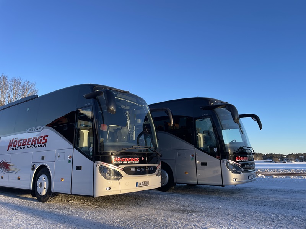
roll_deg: +0.6
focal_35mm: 26
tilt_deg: +11.5
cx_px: 153
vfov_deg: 53.1
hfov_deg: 67.3
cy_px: 114
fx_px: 230
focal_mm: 4.2
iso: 32
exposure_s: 1/1052
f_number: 1.6
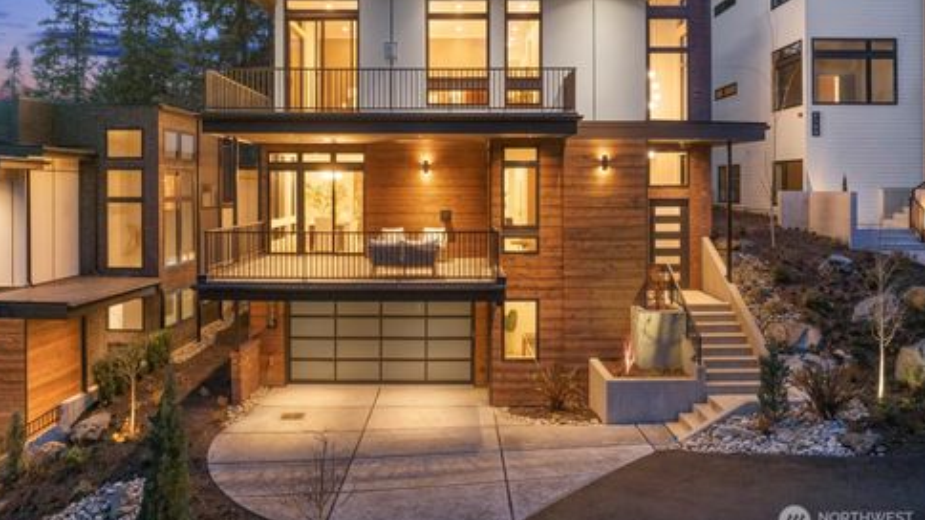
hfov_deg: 69.9
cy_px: 187
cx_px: 453
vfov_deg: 42.5
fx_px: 662
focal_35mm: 27
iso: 1260
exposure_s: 1/13
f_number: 2.8
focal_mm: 12.29
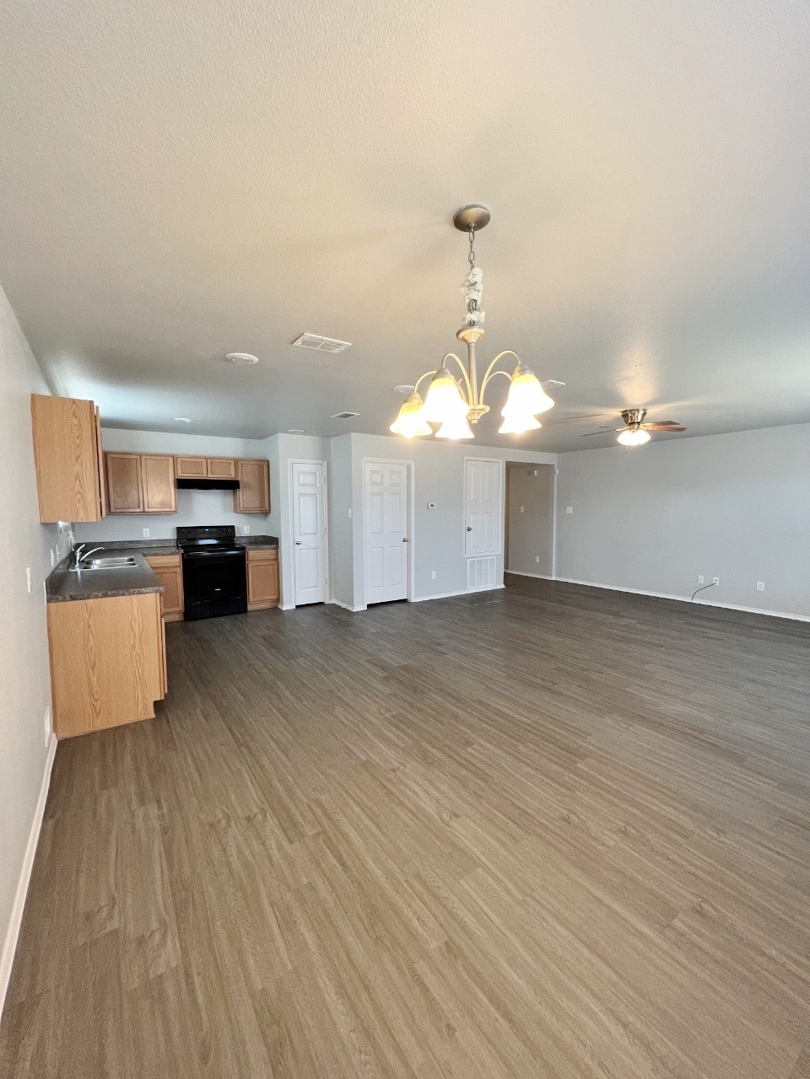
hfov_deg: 89.9
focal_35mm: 13
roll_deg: +0.0
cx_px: 405
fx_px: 406
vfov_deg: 106.2
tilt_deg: -1.7
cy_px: 540
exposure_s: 1/60
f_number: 1.8
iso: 200
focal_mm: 1.57
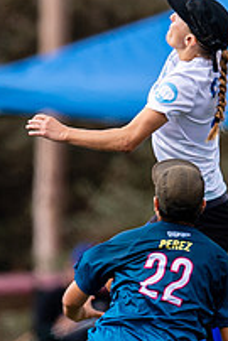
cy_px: 238
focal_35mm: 2371
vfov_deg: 0.9
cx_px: 63
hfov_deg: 0.6
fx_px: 22484
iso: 100
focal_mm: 400
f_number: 2.8
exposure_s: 1/1000
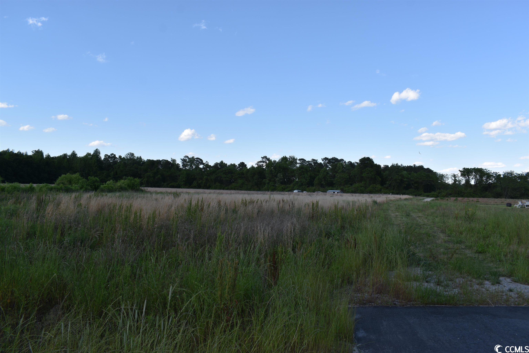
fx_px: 397
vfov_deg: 47.9
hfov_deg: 67.4
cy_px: 176
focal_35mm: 27
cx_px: 264
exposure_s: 1/200
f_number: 8
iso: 100
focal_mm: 18
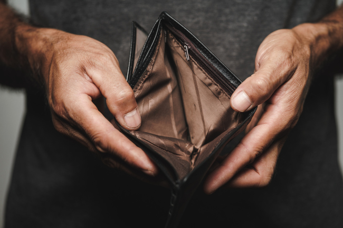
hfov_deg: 23.9
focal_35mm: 85
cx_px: 172
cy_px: 114
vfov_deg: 16.1
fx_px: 810
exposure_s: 1/100
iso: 160
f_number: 4.5
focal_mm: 85
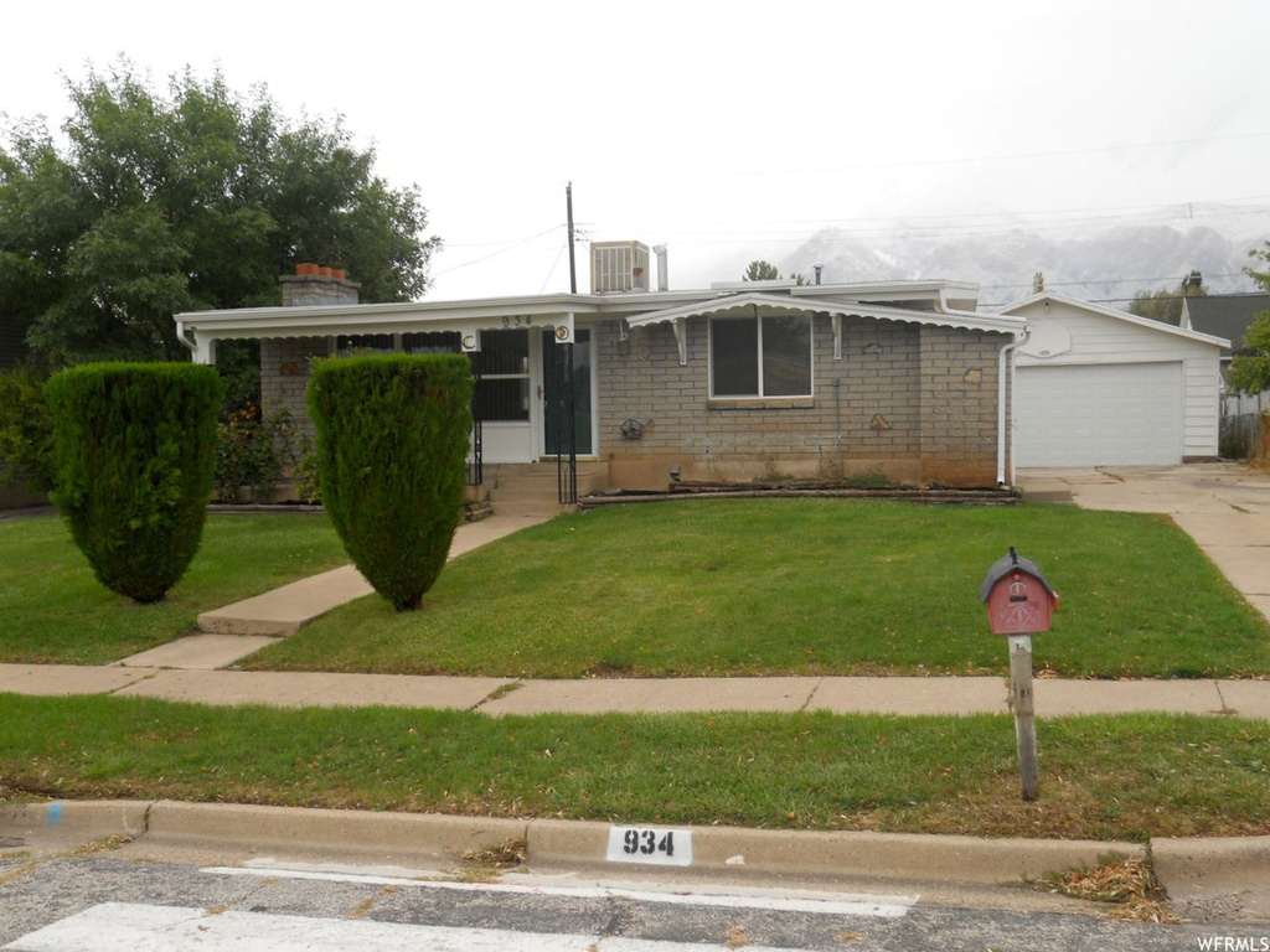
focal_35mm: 36
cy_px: 476
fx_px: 1321
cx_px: 635
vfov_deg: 39.7
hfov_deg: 51.4
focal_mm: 6.4
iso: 80
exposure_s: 1/400
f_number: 3
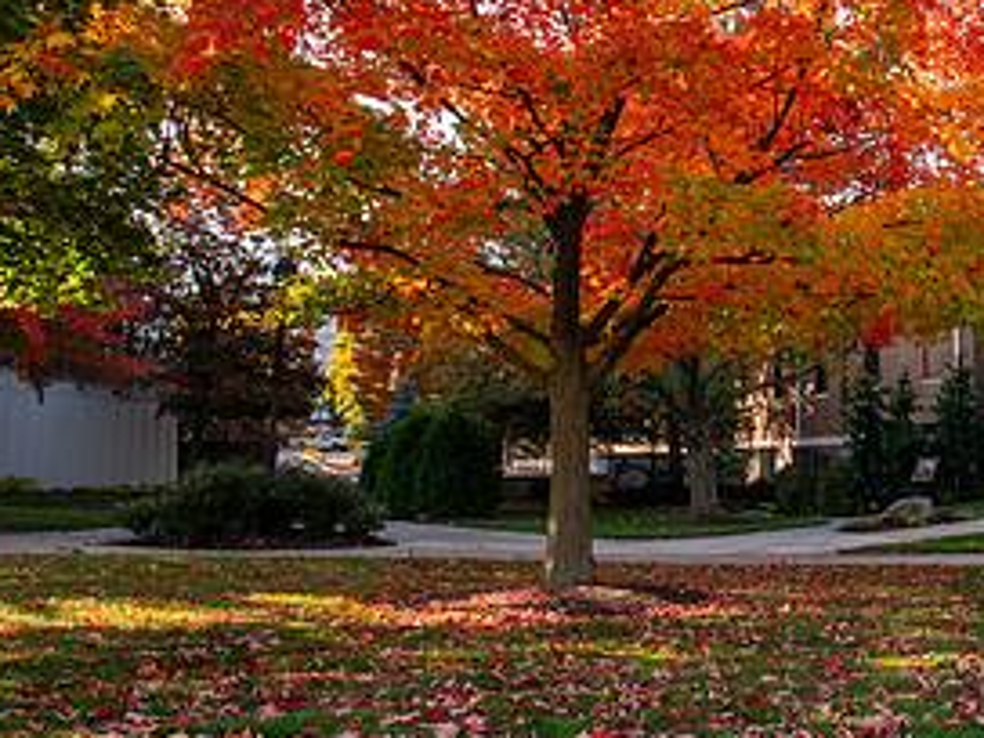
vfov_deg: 36.5
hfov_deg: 42.4
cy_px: 251
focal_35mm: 39
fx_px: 1109
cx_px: 948
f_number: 5
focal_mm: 19
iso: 250
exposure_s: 1/320
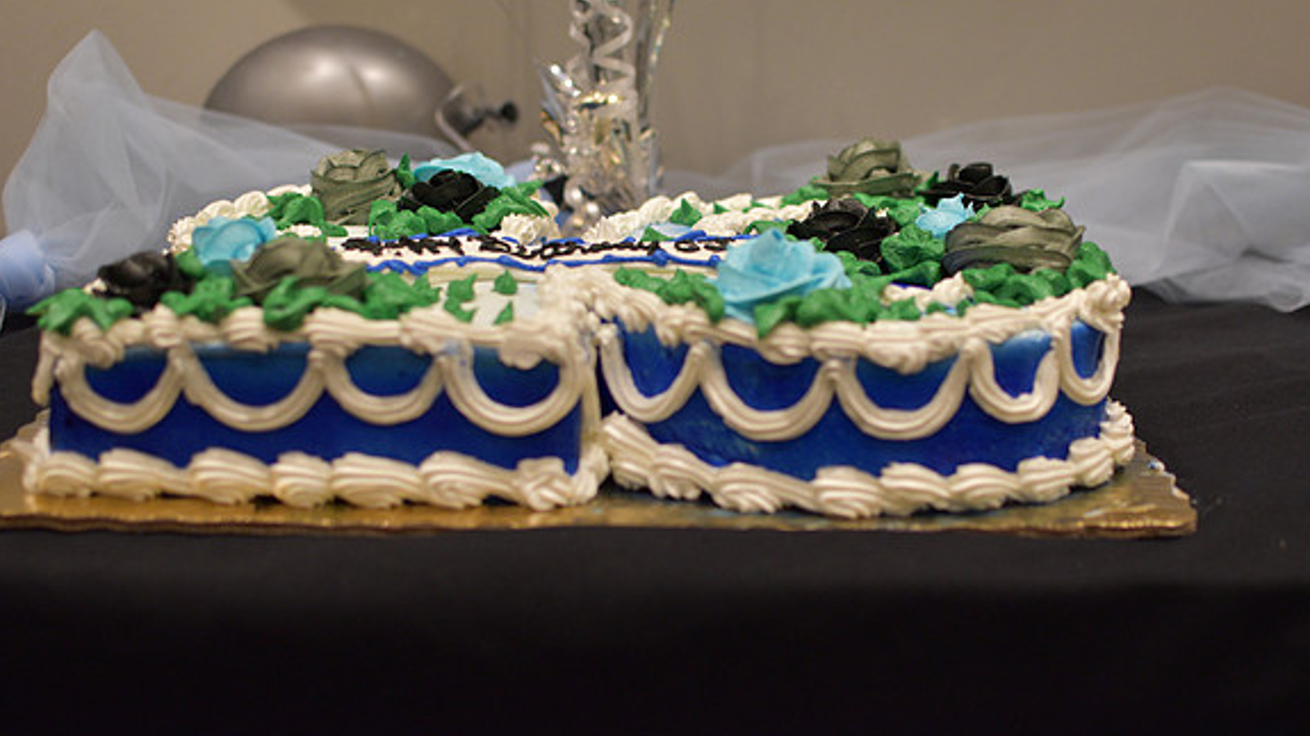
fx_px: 1928
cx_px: 654
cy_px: 334
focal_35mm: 56
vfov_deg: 21.6
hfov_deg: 37.5
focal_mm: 35
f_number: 2.2
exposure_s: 1/125
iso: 800
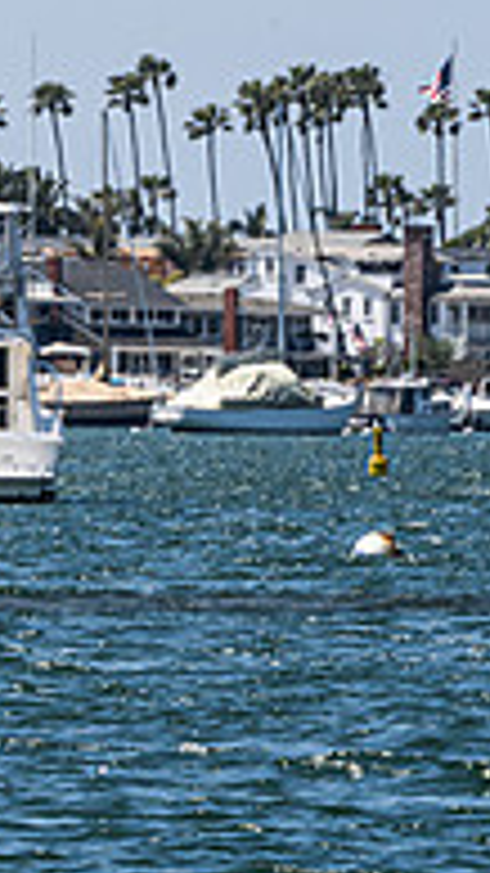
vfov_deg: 2.5
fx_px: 19743
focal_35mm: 854
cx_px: -453
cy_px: 1028
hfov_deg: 1.4
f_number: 18
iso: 250
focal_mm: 200
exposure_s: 1/200
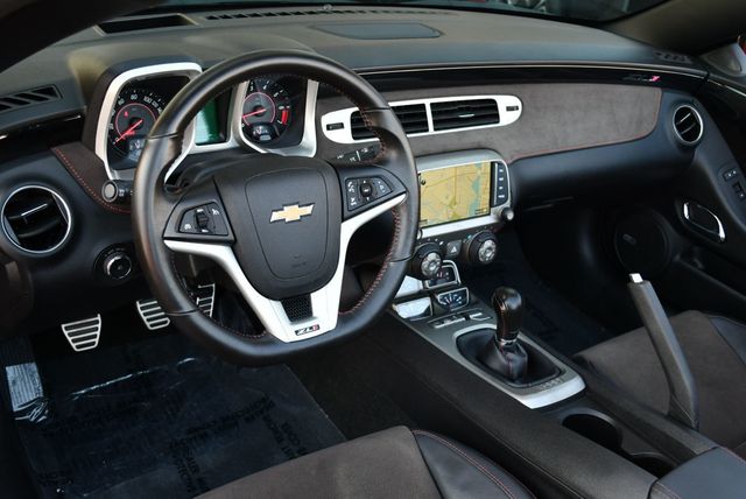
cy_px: 250
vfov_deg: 36.9
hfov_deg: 53.1
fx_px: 747
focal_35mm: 36
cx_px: 373
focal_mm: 18
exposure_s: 1/250
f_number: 3.5
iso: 450
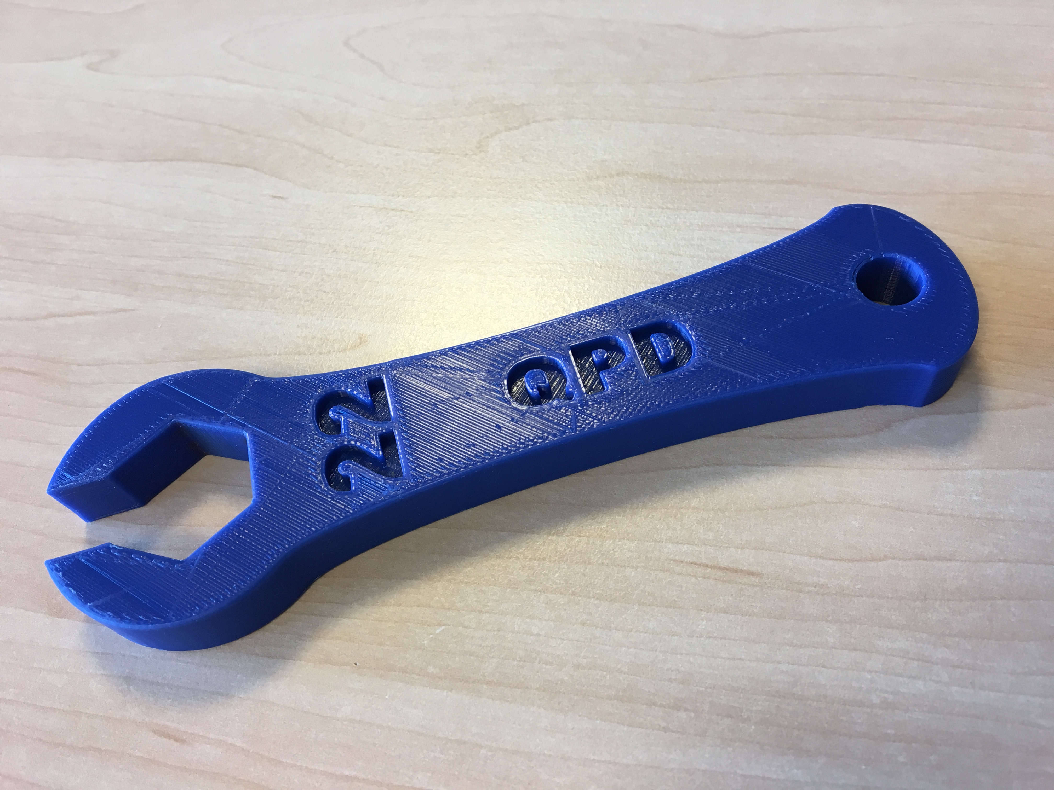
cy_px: 395
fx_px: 883
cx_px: 527
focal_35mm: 29
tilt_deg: -57.7
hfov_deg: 61.7
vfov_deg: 48.2
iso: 25
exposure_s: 1/33
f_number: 2.2
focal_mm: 4.15
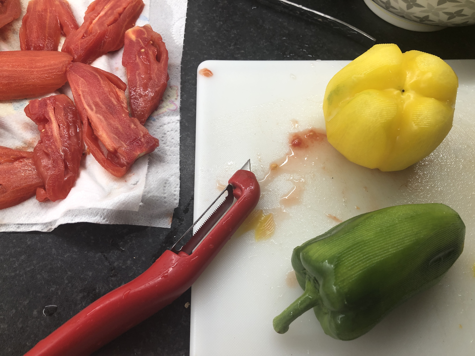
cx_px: 238
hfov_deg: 63.4
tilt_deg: -62.1
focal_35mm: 28
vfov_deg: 49.7
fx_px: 384
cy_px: 178
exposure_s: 1/100
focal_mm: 3.99
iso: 32
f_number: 1.8
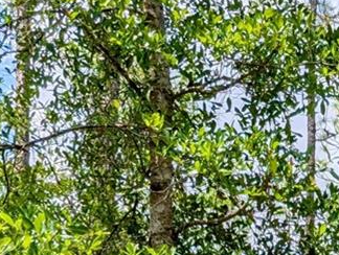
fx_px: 1157
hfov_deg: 16.0
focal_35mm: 118
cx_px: 409
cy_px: 604
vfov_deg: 10.8
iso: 19
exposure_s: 1/5128
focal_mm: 6.9
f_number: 1.68
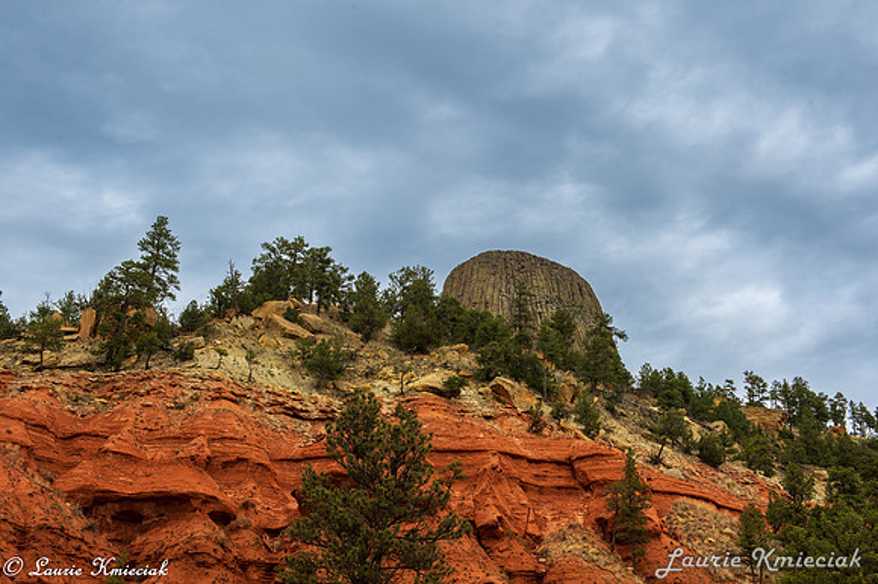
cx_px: 439
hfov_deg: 41.1
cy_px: 292
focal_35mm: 48
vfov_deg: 28.0
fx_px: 1170
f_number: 11
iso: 220
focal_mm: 48
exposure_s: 1/640
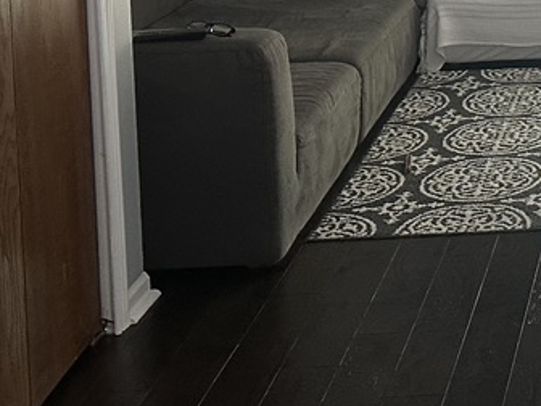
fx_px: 1610
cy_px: -208
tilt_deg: -4.6
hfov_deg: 17.2
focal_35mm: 103
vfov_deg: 13.5
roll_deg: +0.7
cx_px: 818
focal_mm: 6.86
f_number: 1.78
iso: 250
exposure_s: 1/60
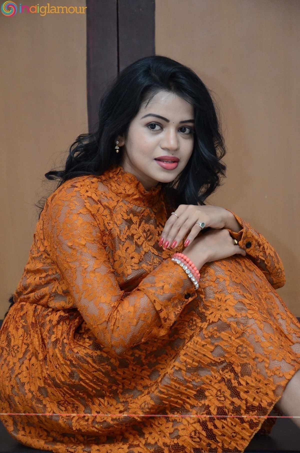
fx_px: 1601
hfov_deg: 10.7
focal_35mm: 128
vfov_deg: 16.1
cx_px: 150
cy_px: 226
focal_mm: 85
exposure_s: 1/125
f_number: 5.6
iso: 2500
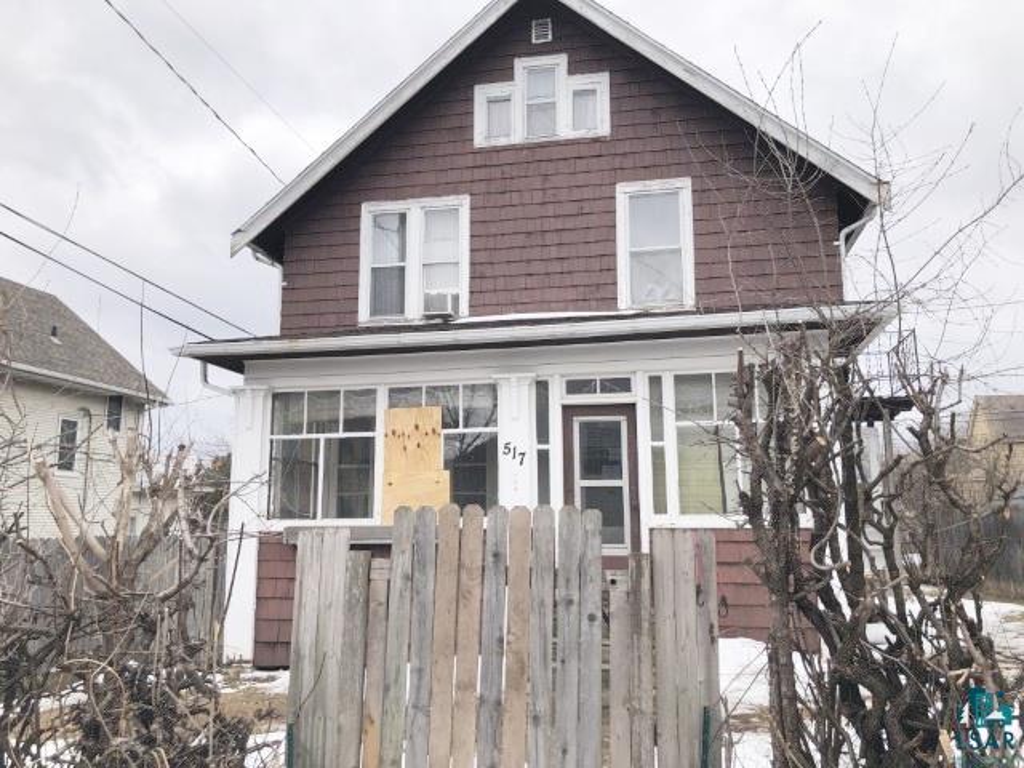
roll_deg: -1.3
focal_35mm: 28
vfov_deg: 49.7
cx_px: 512
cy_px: 384
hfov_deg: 63.4
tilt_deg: +7.8
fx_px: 828
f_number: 1.8
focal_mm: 3.99
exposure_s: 1/565
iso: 20
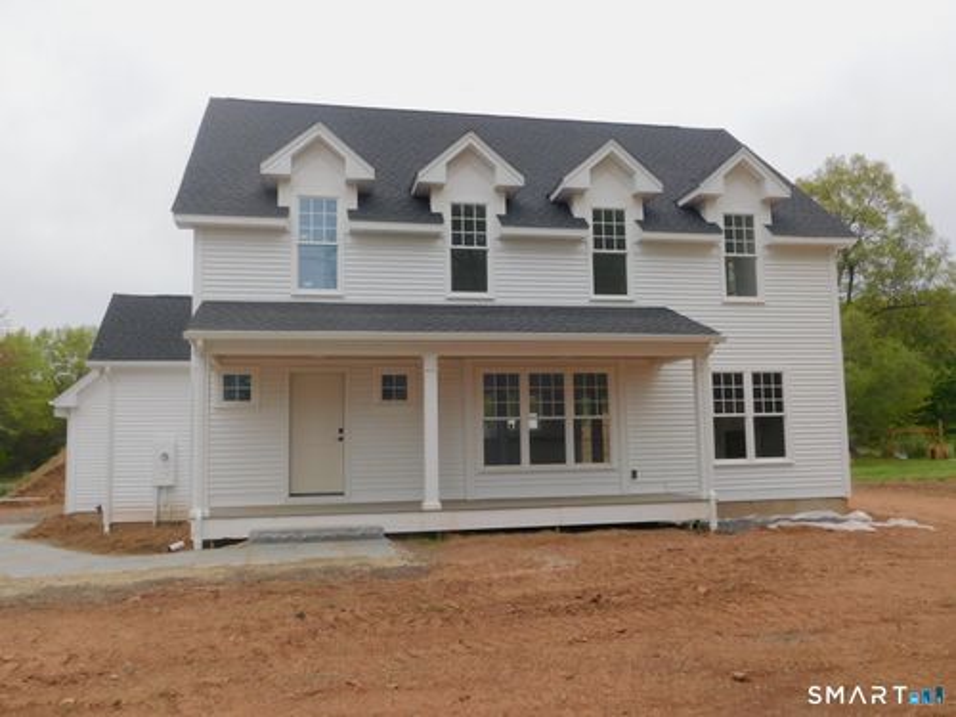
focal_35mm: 30
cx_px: 478
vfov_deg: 46.8
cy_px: 358
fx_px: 829
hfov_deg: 60.0
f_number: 3.2
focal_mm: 5.3
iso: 125
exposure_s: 1/500
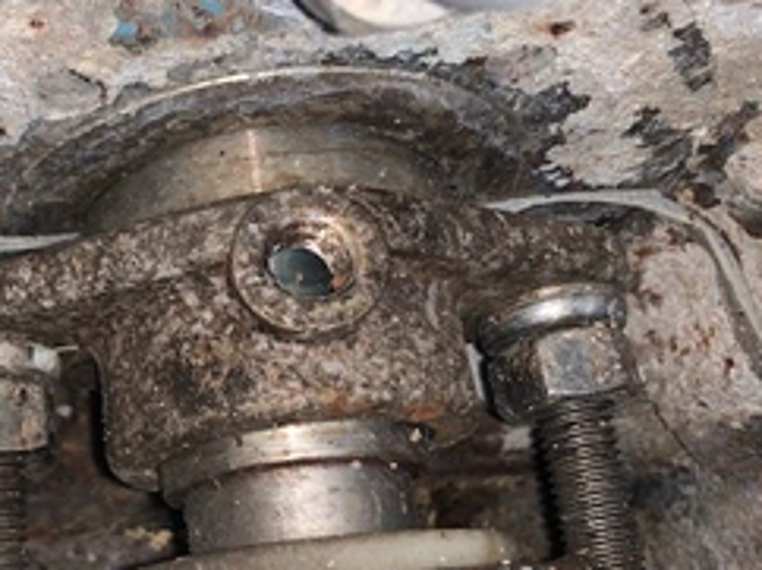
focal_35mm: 43
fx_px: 946
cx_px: 179
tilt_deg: -69.8
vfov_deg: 33.4
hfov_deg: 42.4
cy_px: 346
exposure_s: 1/11
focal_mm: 4.25
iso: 25
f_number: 1.8
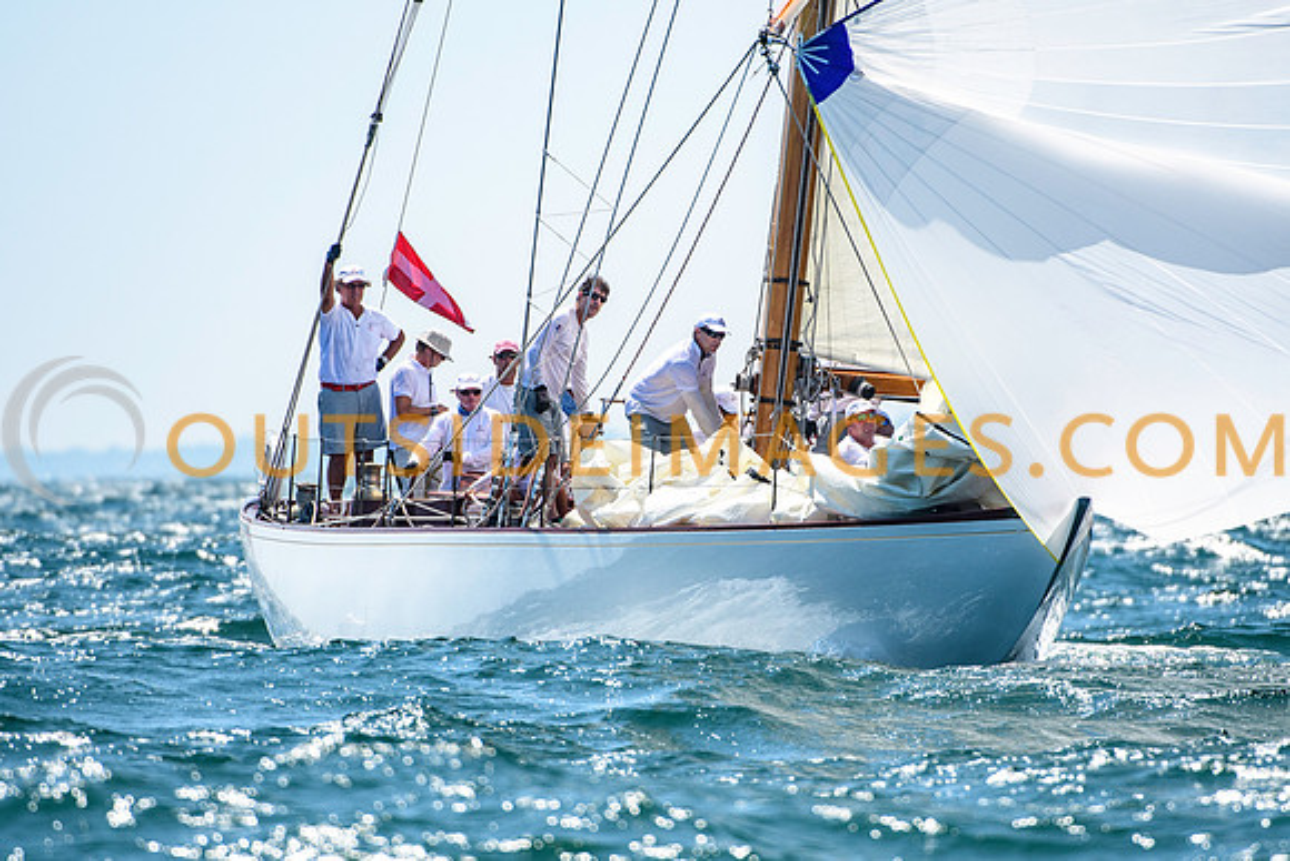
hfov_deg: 3.3
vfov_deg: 2.2
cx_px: 645
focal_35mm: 617
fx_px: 22098
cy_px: 430
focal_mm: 400
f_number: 5.6
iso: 400
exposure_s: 1/2500
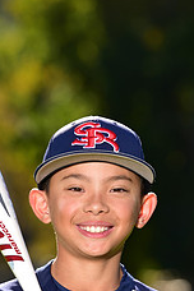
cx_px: 71
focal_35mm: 483
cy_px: 346
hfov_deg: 2.8
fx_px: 3904
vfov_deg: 4.3
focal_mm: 190
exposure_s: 1/250
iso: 80
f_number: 5.6
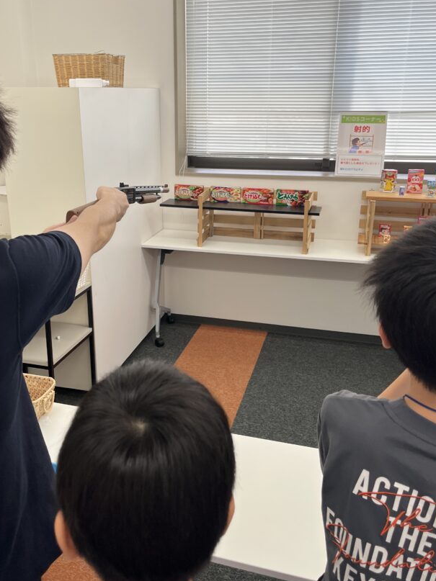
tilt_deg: -17.9
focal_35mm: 33
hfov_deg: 42.9
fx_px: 554
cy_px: 272
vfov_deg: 55.3
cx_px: 190
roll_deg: +1.1
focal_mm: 5.1
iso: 50
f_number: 1.6
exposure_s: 1/120
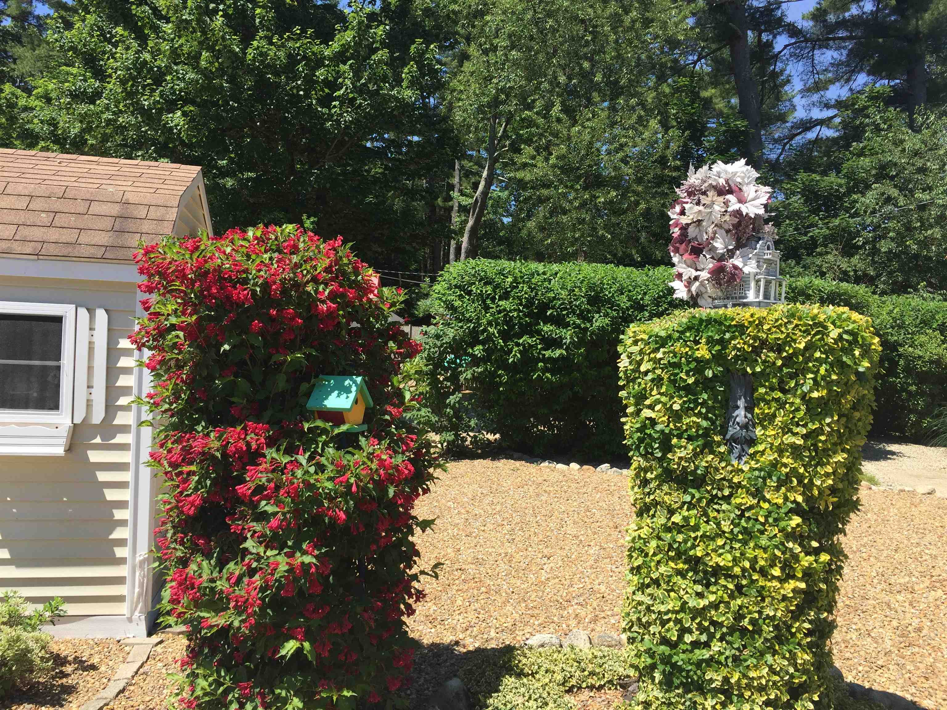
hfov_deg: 61.7
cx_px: 474
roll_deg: -4.0
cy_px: 355
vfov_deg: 48.2
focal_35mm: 29
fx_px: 793
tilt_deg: -3.2
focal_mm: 4.15
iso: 32
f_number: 2.2
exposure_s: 1/1464
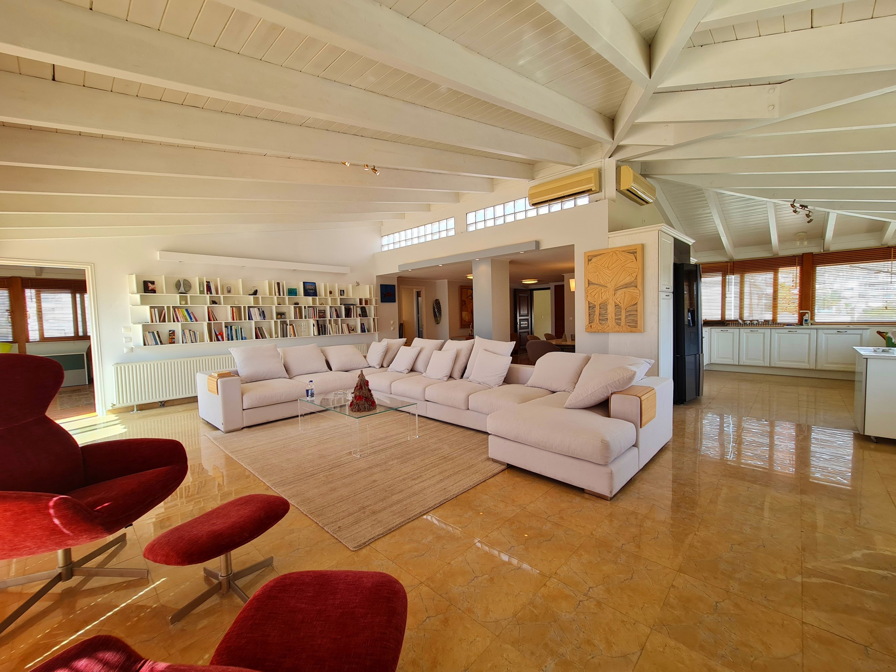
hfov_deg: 106.2
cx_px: 448
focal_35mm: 13
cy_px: 336
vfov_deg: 89.9
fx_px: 336
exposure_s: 1/190
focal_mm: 2.2
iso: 64
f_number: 2.2
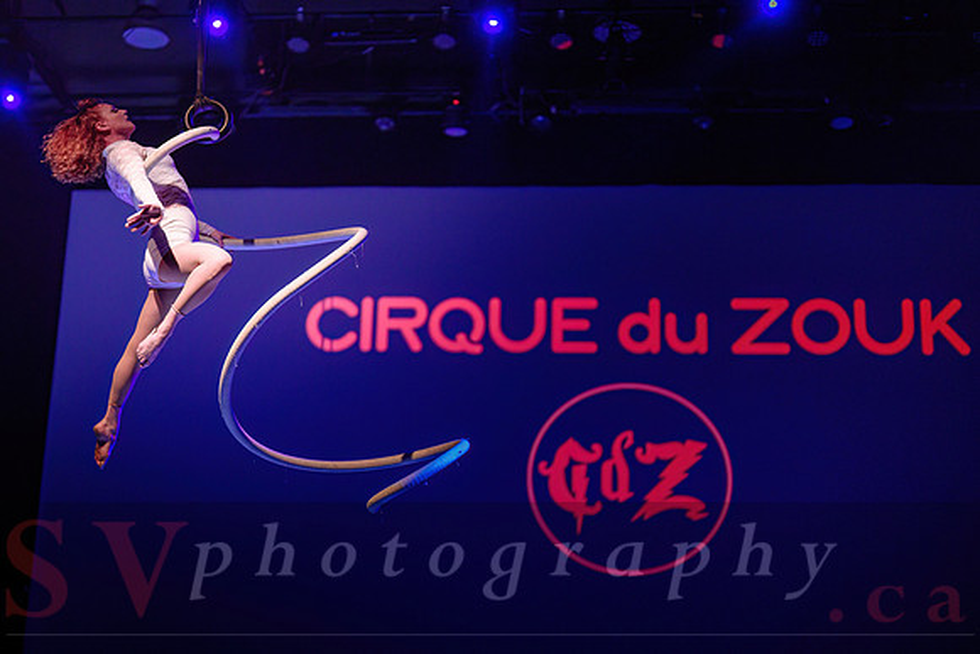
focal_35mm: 58
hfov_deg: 34.4
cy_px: 355
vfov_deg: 23.3
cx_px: 426
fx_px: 1582
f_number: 1.2
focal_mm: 50
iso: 1600
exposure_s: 1/200
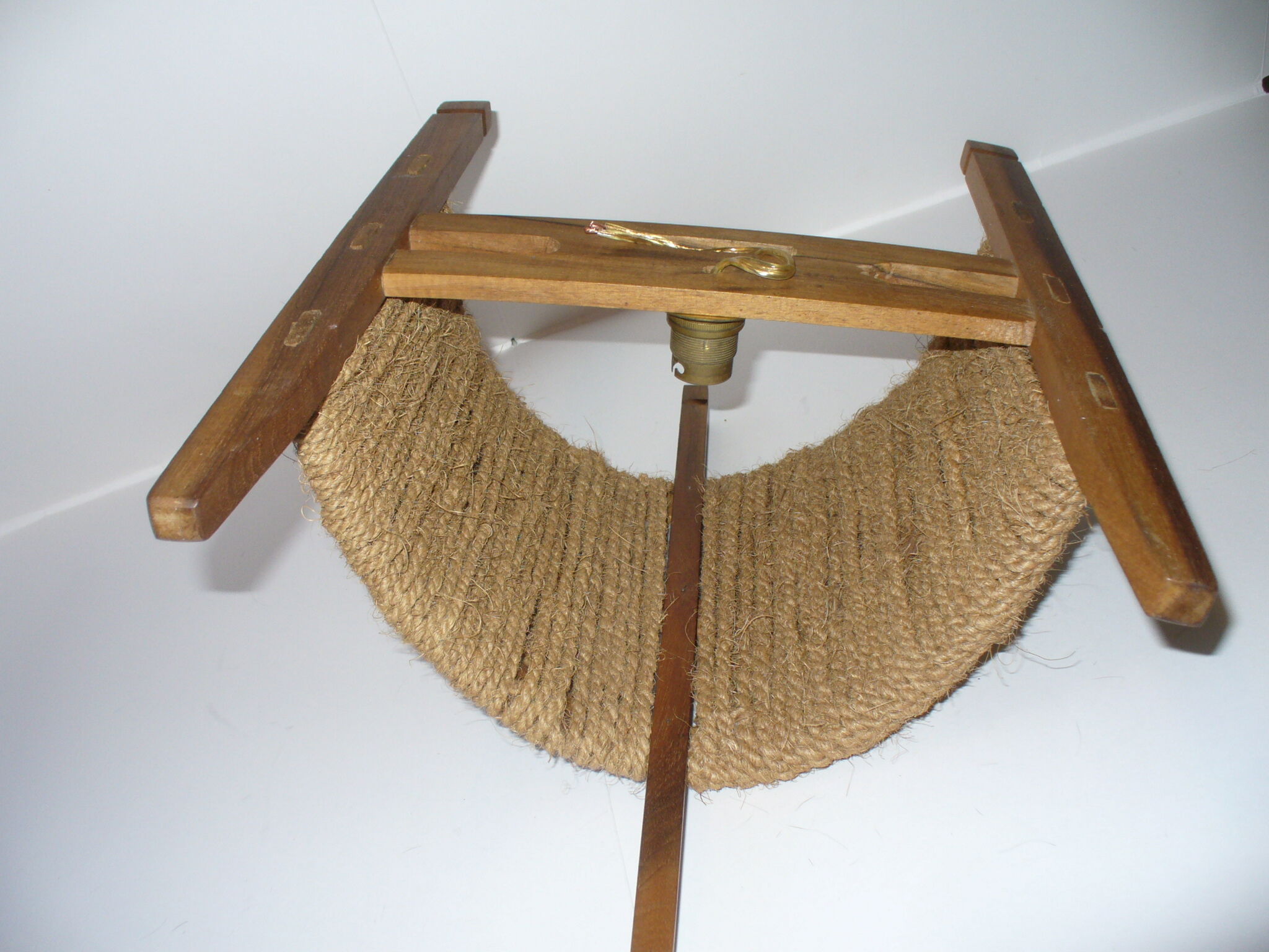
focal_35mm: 37
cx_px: 634
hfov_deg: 50.1
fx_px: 1356
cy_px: 476
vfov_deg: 38.7
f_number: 2.8
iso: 100
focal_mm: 6.1
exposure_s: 1/30
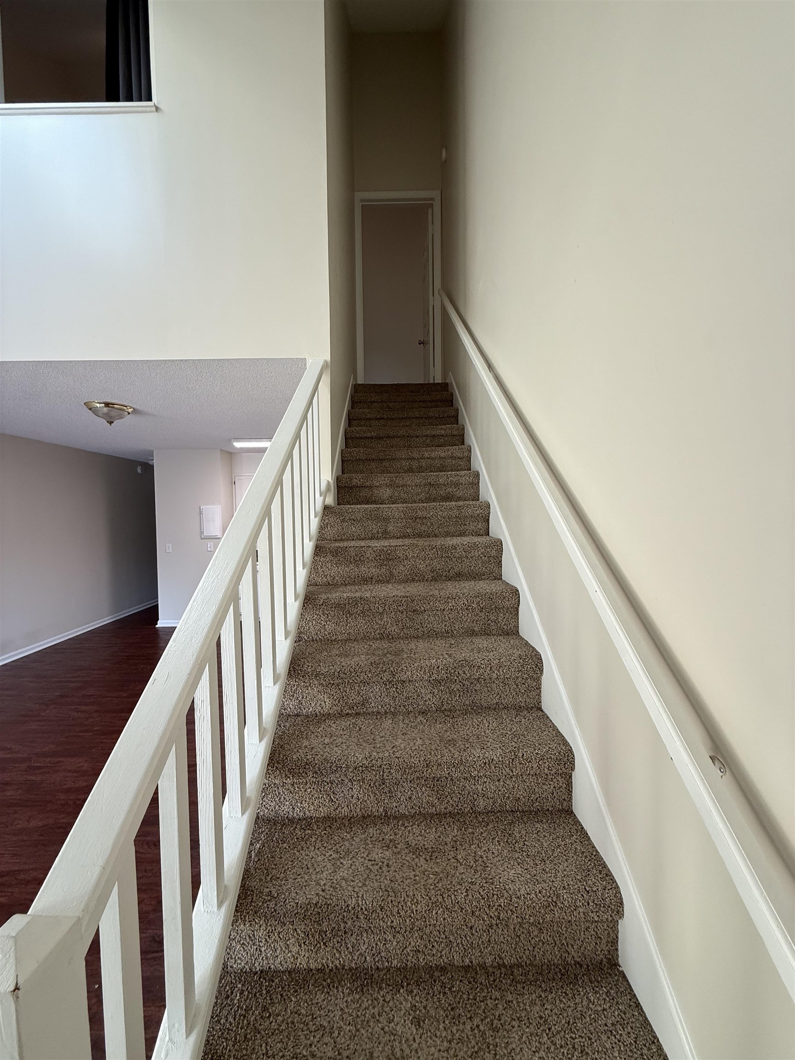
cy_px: 530
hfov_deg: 85.7
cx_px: 398
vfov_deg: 102.1
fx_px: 429
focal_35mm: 14
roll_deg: +2.0
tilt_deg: -2.1
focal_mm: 2.22
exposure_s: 1/99
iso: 125
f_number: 2.2
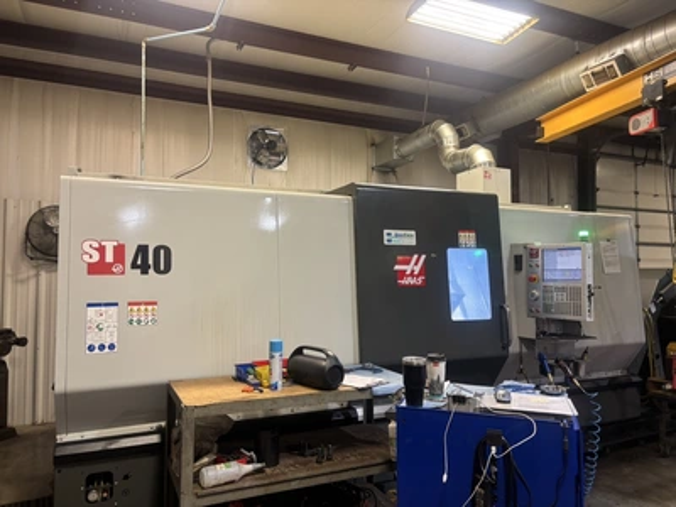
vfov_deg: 53.1
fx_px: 508
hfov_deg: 67.3
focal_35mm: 26
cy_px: 254
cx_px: 338
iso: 100
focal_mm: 5.96
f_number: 1.6
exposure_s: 1/60
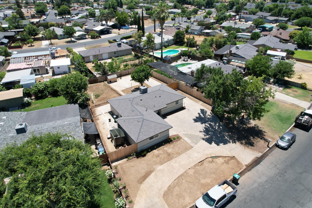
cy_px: 104
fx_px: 191
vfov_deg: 57.2
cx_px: 156
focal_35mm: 22
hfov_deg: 78.6
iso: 130
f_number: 2.8
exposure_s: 1/2000
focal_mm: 8.38
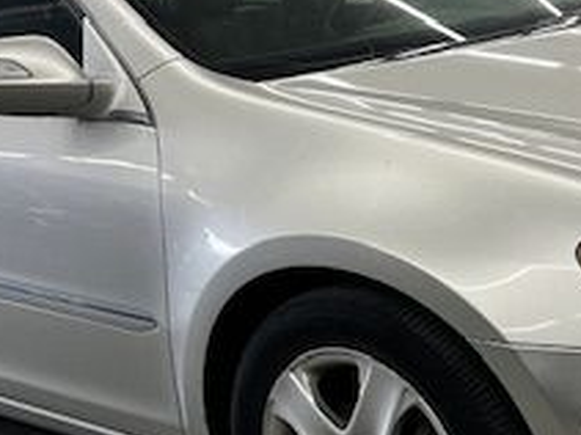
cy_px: 358
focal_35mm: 79
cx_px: 377
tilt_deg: -19.4
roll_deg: +5.5
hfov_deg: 24.6
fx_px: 1325
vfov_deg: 18.4
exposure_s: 1/120
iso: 100
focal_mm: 5.7
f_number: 1.5
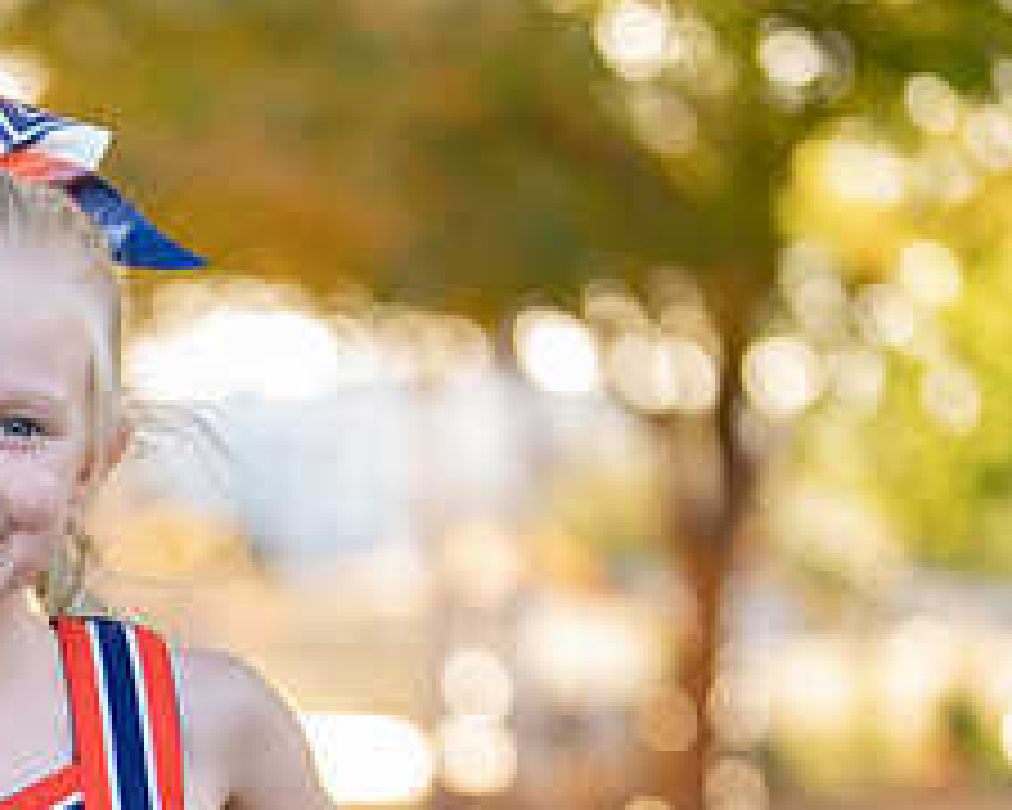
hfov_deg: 12.0
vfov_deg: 9.5
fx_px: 4762
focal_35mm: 159
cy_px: 1125
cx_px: -74
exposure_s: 1/400
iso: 100
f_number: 1.2
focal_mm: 50
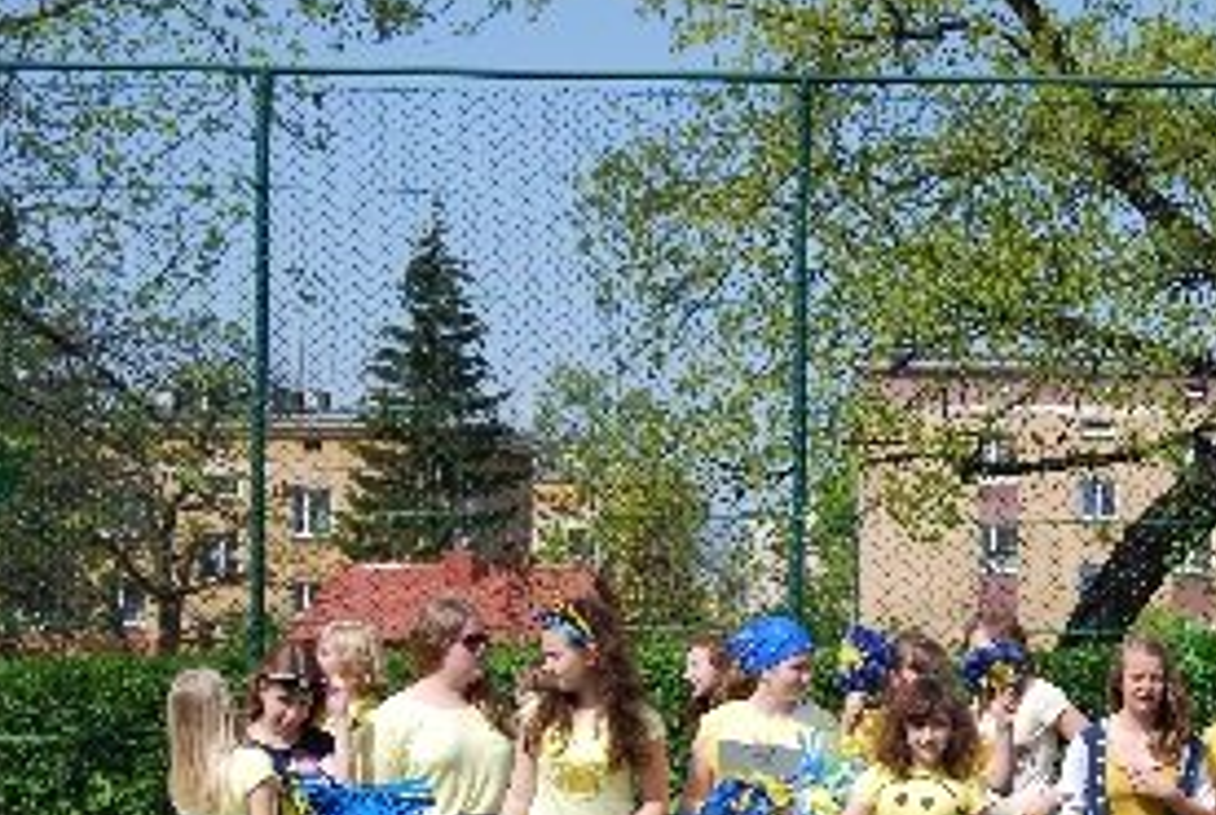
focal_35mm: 87
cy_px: 703
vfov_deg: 15.6
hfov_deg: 22.8
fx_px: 2943
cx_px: 1066
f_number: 8
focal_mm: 32
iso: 100
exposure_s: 1/250
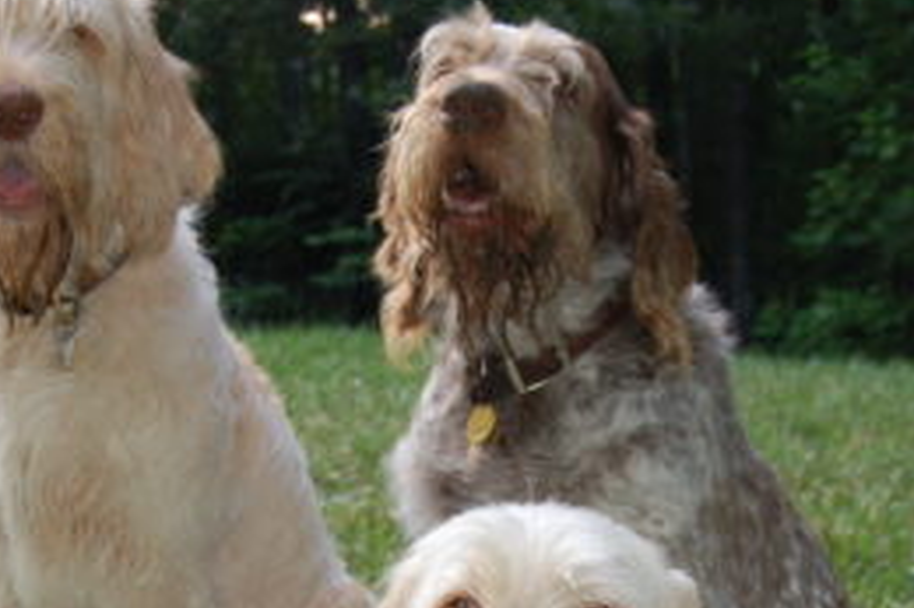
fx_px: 2719
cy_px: 561
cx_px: 397
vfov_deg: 12.7
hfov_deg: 19.1
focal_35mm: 107
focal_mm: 31
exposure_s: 1/60
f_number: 4.5
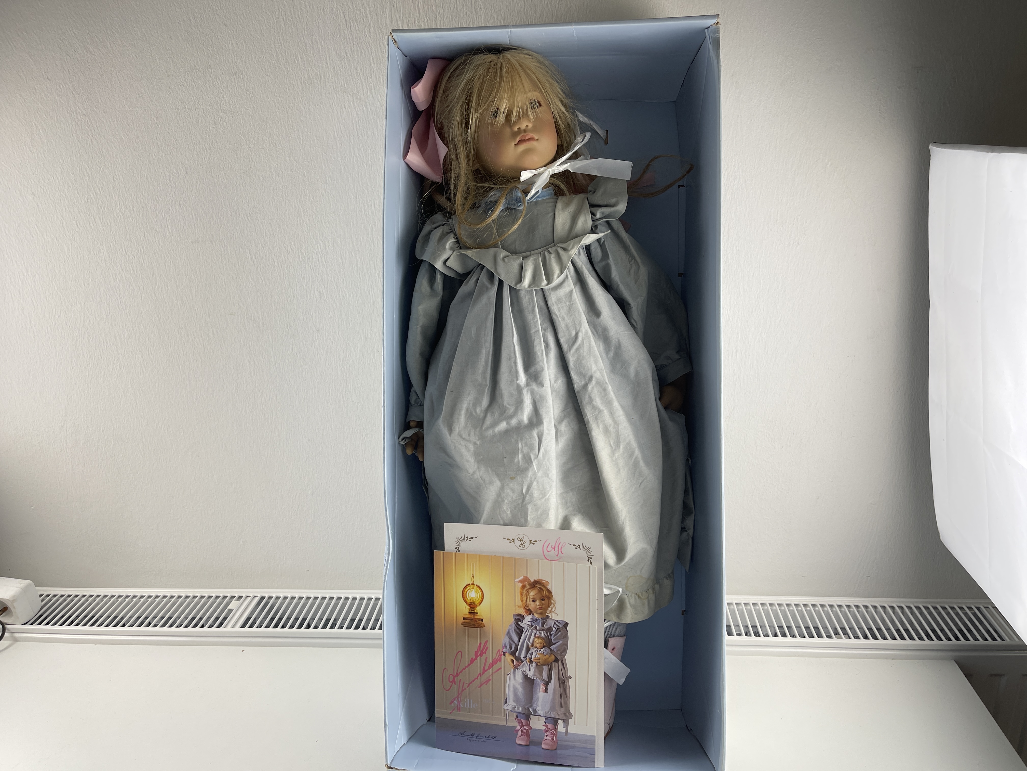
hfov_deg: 69.4
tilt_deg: -18.5
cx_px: 514
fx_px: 742
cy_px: 386
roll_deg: +0.9
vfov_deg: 54.9
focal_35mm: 25
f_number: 1.6
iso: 32
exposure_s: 1/153
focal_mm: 5.1
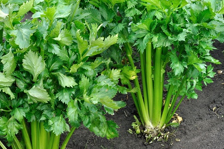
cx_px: 132
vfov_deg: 11.1
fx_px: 764
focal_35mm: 123
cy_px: 86
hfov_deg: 16.7
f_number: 10
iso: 200
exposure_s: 1/10
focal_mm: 50
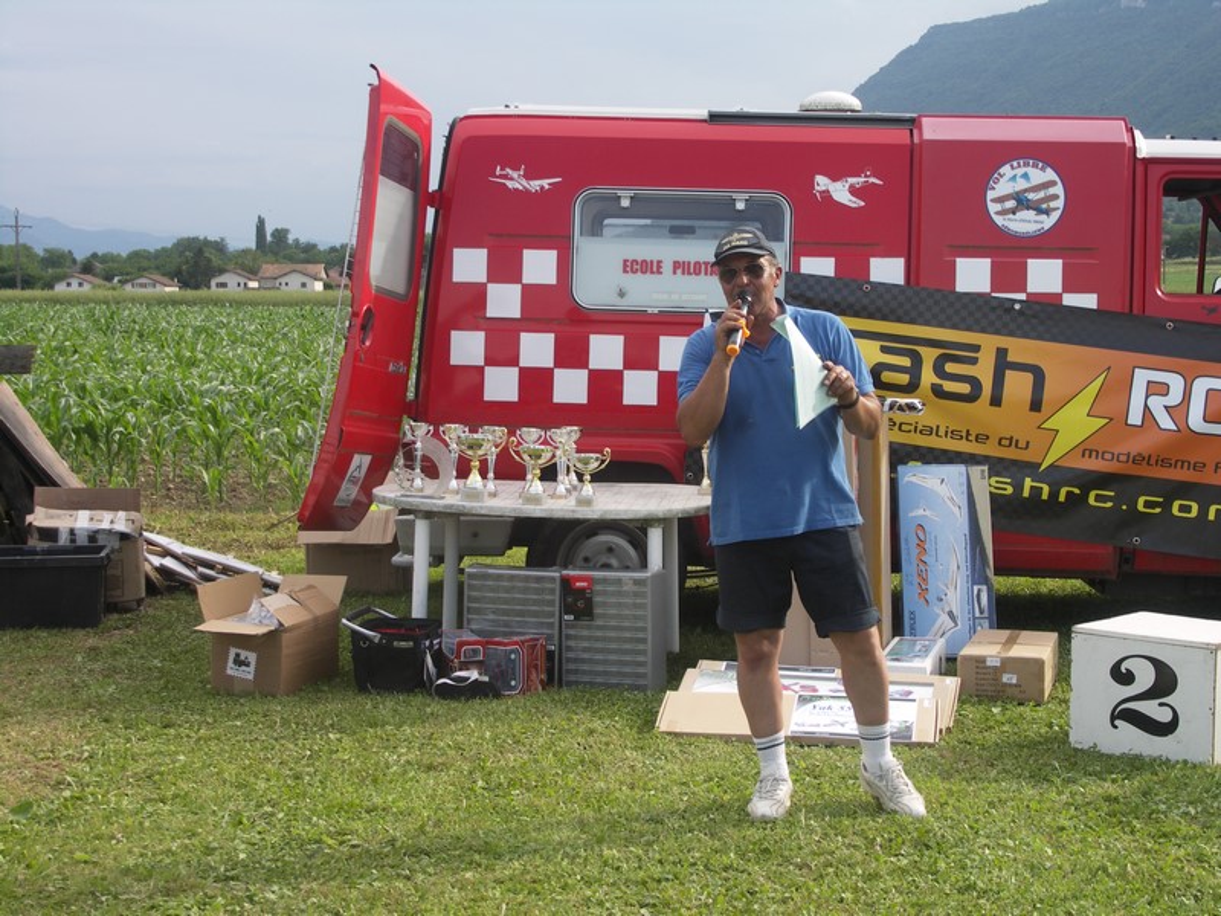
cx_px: 610
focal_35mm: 63
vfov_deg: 23.3
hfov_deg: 30.7
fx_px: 2222
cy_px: 458
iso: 50
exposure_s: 1/125
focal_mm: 16.3
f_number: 4
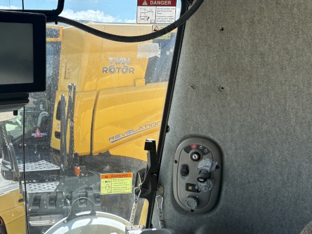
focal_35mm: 43
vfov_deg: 33.3
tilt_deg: -13.7
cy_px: 156
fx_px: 388
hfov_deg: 42.8
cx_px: 88
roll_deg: -0.5
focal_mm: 5.96
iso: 50
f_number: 1.6
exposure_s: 1/894
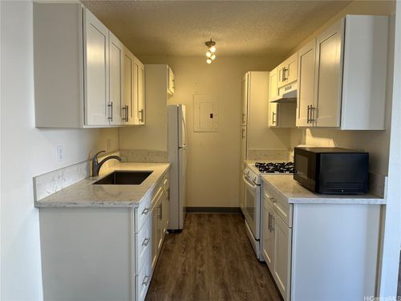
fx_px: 301
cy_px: 150
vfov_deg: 53.1
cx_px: 200
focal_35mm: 26
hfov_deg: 67.3
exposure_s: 1/120
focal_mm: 5.1
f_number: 1.6
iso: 100
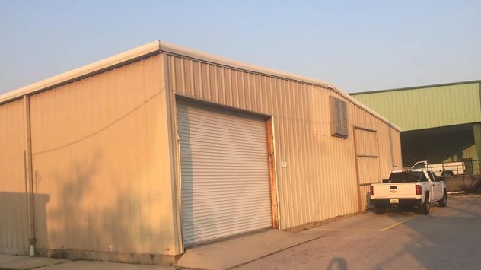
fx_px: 408
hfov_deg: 61.0
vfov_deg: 36.3
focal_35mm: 32
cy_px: 180
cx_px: 239
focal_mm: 4.15
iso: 32
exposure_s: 1/746
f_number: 2.2
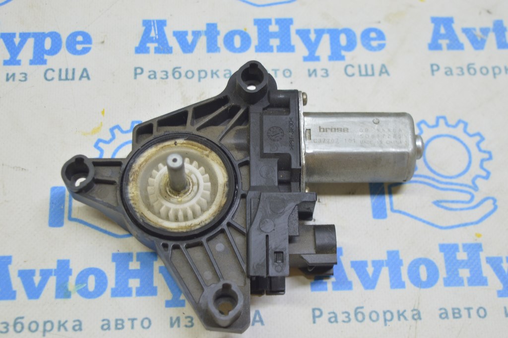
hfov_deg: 33.4
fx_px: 846
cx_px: 254
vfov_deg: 22.6
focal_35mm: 60
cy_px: 169
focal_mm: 40
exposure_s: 1/20
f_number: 5.6
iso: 400
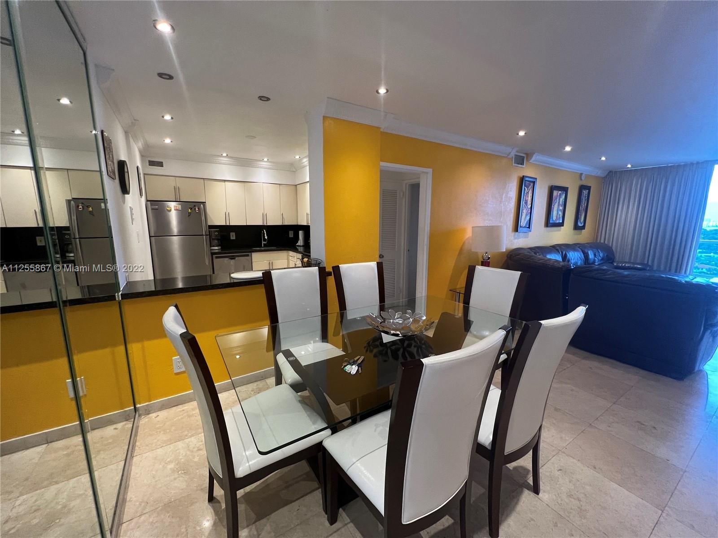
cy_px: 269
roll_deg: -0.2
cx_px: 359
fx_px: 270
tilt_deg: -9.2
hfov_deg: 106.2
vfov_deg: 89.9
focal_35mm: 13
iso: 160
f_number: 1.8
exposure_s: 1/60
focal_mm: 1.57
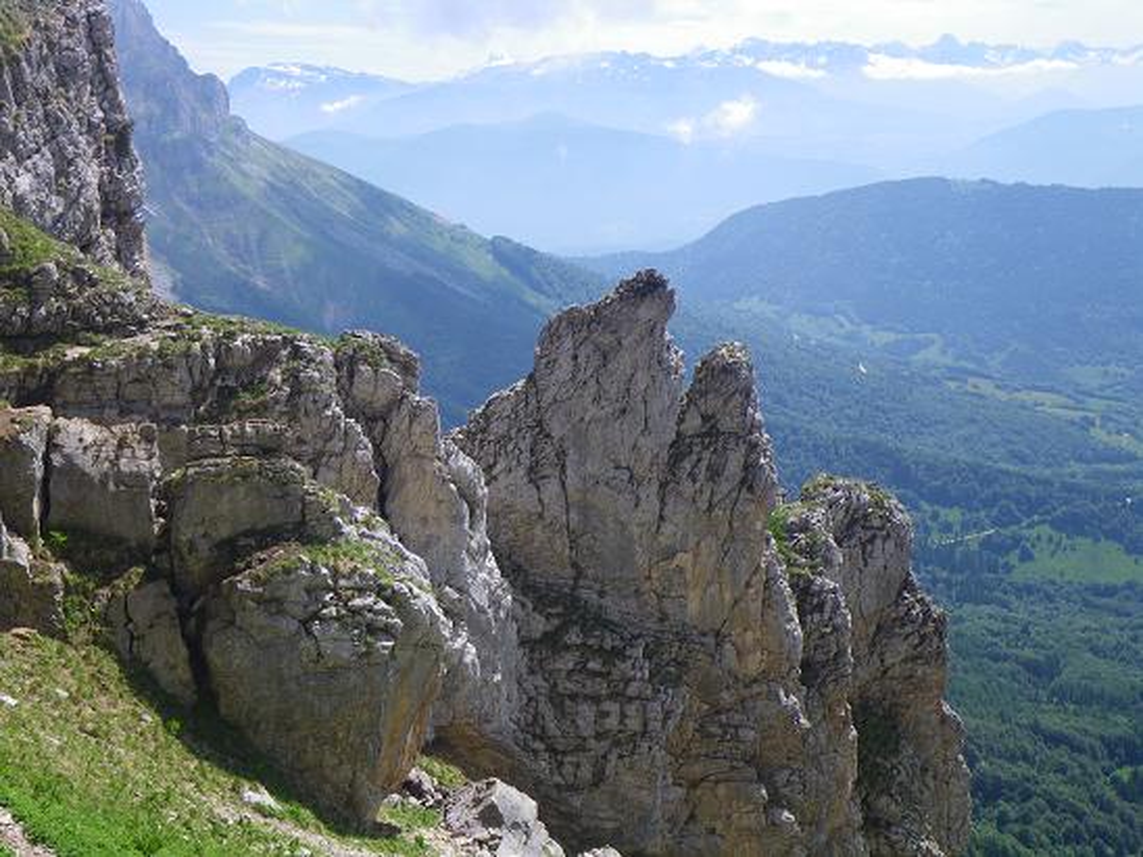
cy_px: 428
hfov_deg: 44.8
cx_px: 572
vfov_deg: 34.3
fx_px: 1387
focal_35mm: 42
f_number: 5
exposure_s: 1/160
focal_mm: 7.5
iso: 50
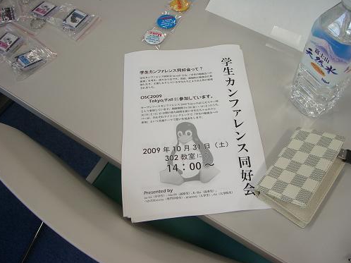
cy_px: 130
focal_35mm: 36
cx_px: 176
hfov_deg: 51.4
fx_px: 365
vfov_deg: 39.6
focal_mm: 5.8
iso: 100
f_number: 2.6
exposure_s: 1/100
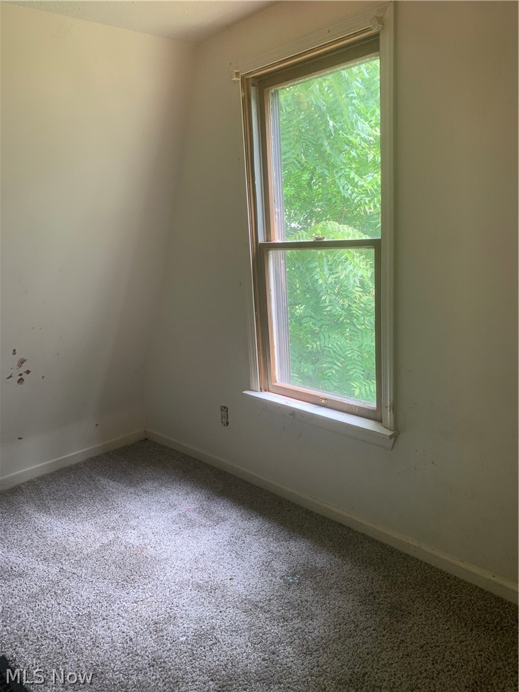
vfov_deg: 67.3
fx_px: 520
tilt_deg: -12.1
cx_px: 260
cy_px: 346
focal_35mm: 26
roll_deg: +4.0
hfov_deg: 53.1
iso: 50
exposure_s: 1/60
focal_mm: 4.25
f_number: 1.8
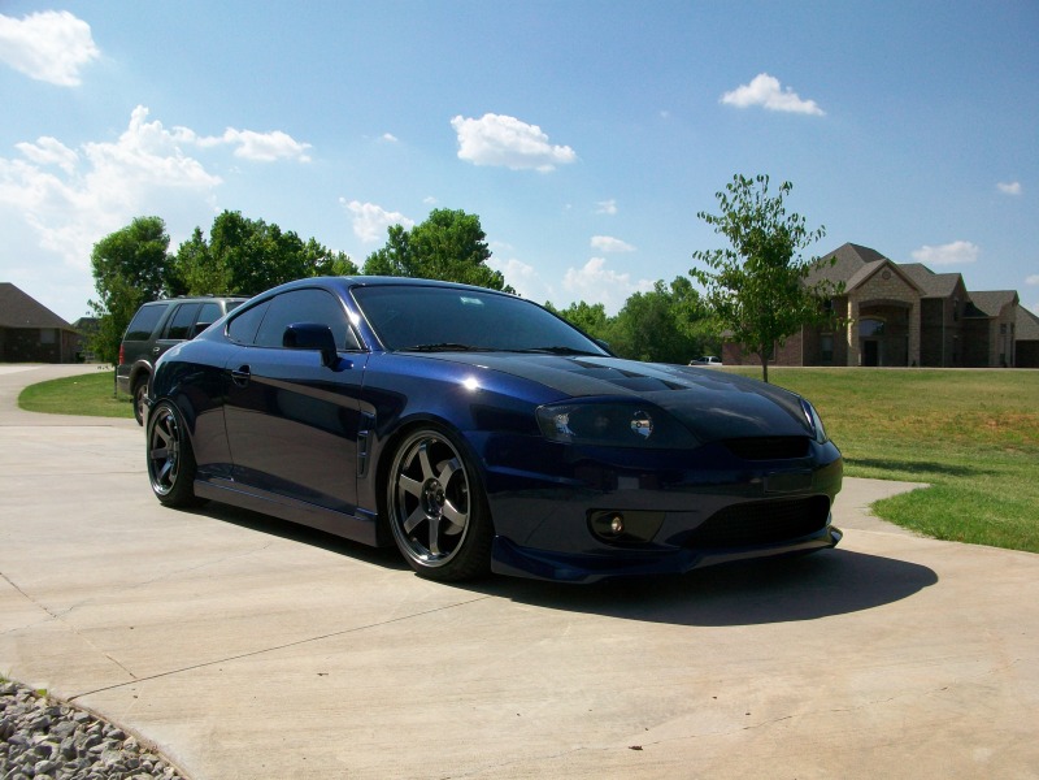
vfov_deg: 44.2
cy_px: 390
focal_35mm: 32
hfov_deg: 56.8
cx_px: 520
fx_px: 960
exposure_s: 1/500
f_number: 5.5
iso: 64
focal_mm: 5.7
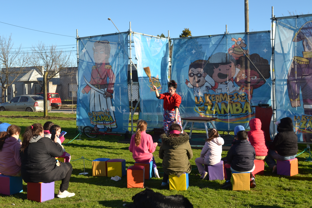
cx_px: 156
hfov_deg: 41.1
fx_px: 416
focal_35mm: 48
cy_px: 104
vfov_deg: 28.1
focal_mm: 32
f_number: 7.1
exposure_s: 1/200
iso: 100
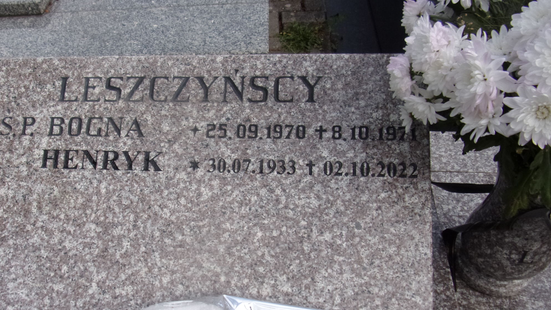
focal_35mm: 34
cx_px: 208
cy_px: 192
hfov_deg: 57.4
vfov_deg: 34.5
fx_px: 497
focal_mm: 4.3
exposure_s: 1/640
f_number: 3.3
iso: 80
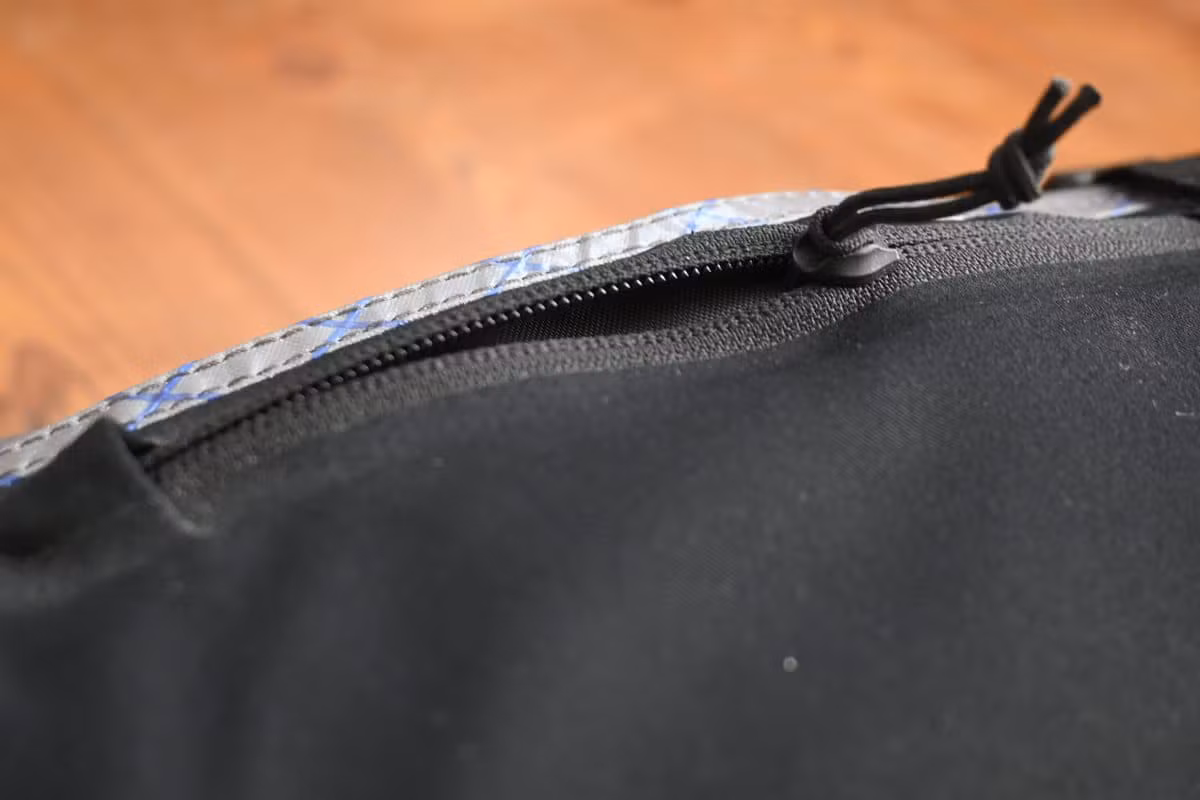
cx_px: 600
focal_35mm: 44
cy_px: 400
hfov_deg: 45.0
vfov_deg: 30.8
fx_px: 1450
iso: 800
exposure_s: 1/15
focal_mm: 29
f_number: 4.8
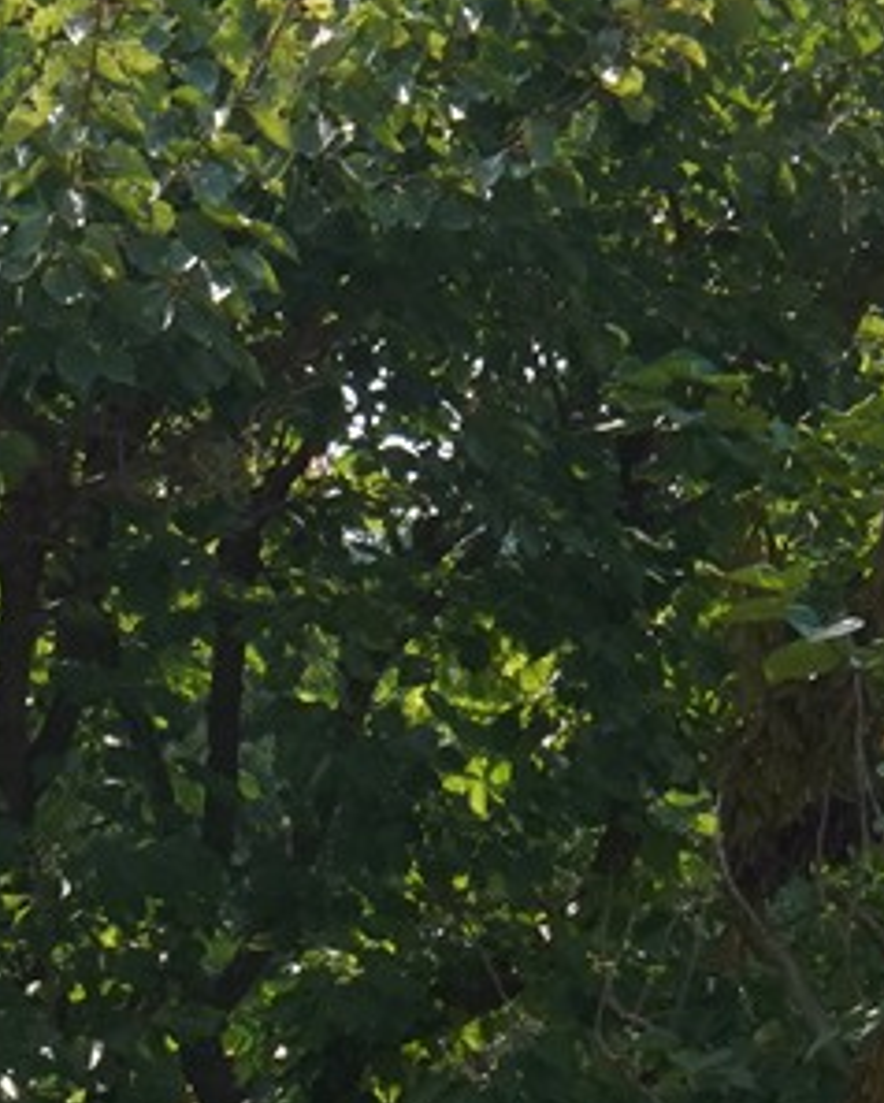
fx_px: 7220
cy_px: 2002
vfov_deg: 8.4
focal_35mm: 221
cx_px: -397
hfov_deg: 6.9
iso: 800
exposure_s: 1/200
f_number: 18
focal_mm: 35
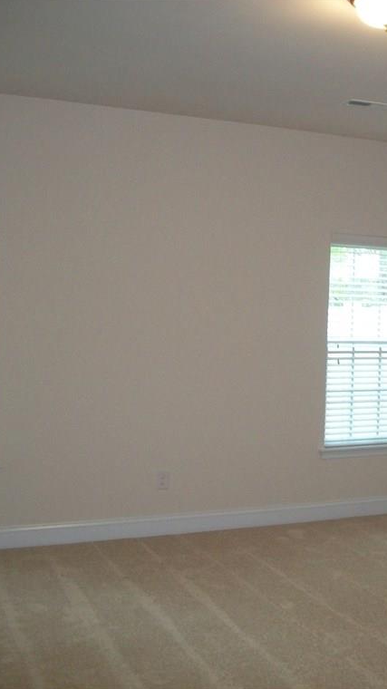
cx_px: 325
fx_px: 858
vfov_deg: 43.7
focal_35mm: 47
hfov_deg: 24.9
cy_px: 343
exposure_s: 1/30
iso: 160
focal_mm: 5.7
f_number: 2.9
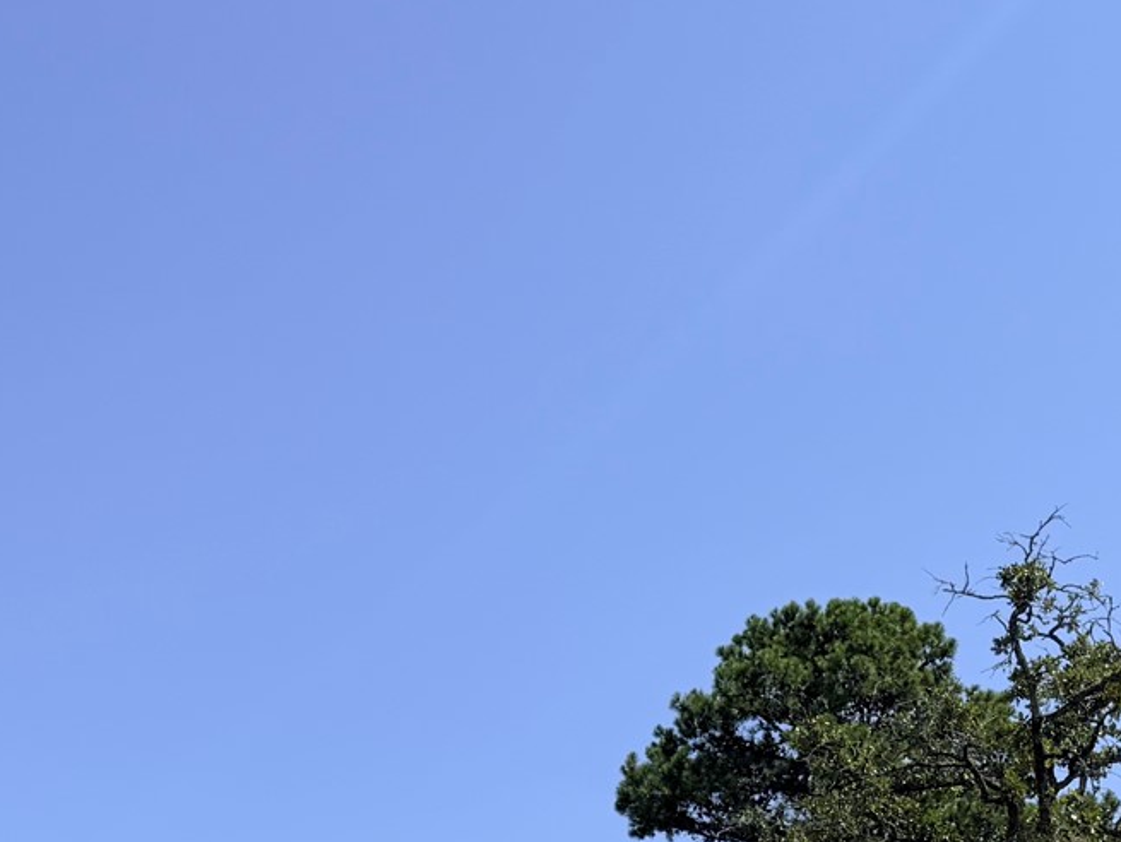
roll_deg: -0.2
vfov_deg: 17.9
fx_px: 2430
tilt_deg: +7.7
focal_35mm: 75
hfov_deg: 25.2
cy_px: 1200
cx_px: 1003
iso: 80
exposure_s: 1/6173
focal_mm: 6.76
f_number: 1.78
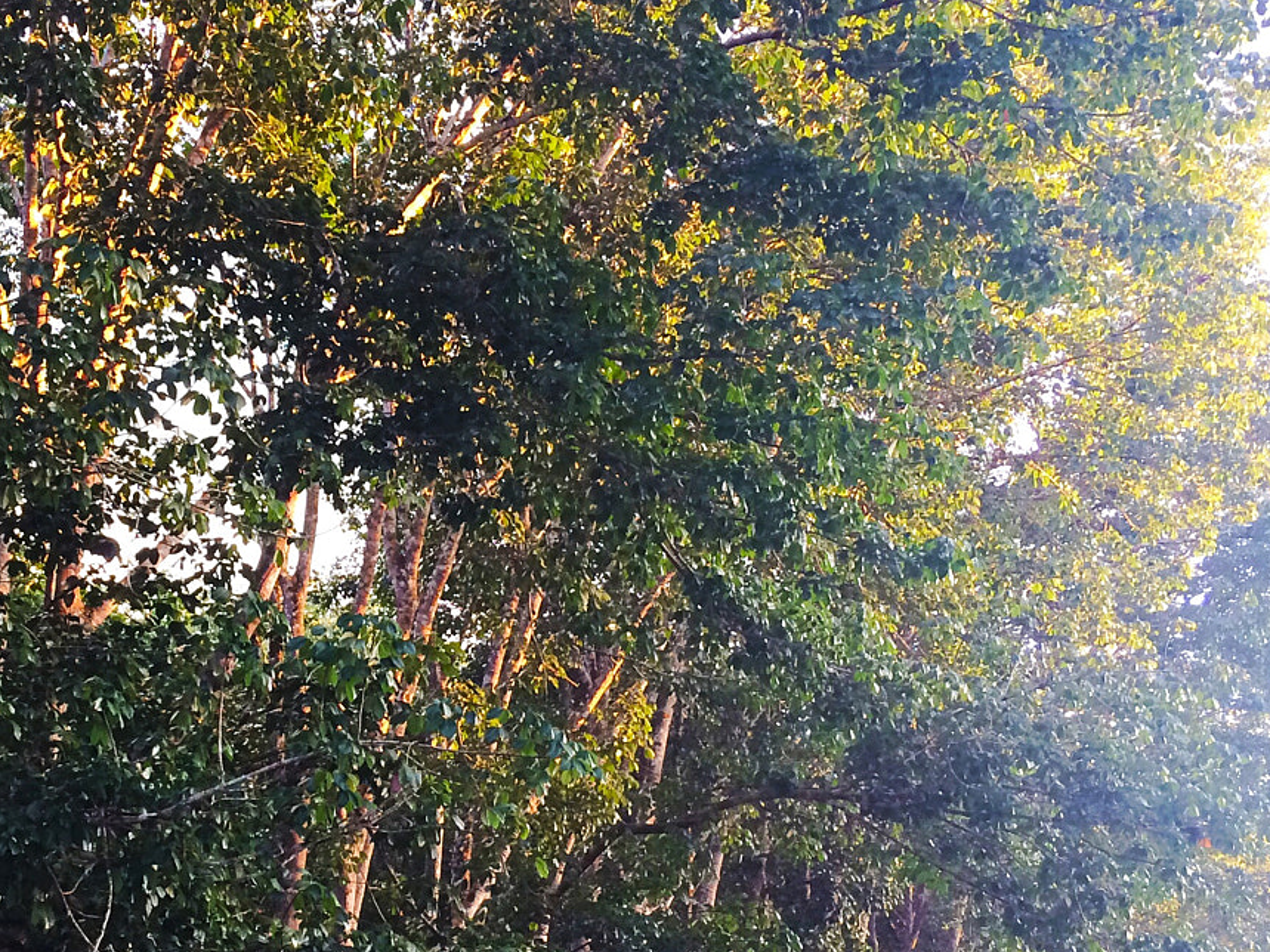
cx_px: 365
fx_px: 1981
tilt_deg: +20.5
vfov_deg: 27.0
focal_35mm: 54
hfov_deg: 35.0
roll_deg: -2.5
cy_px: 568
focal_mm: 4.15
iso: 64
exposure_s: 1/30
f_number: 2.2
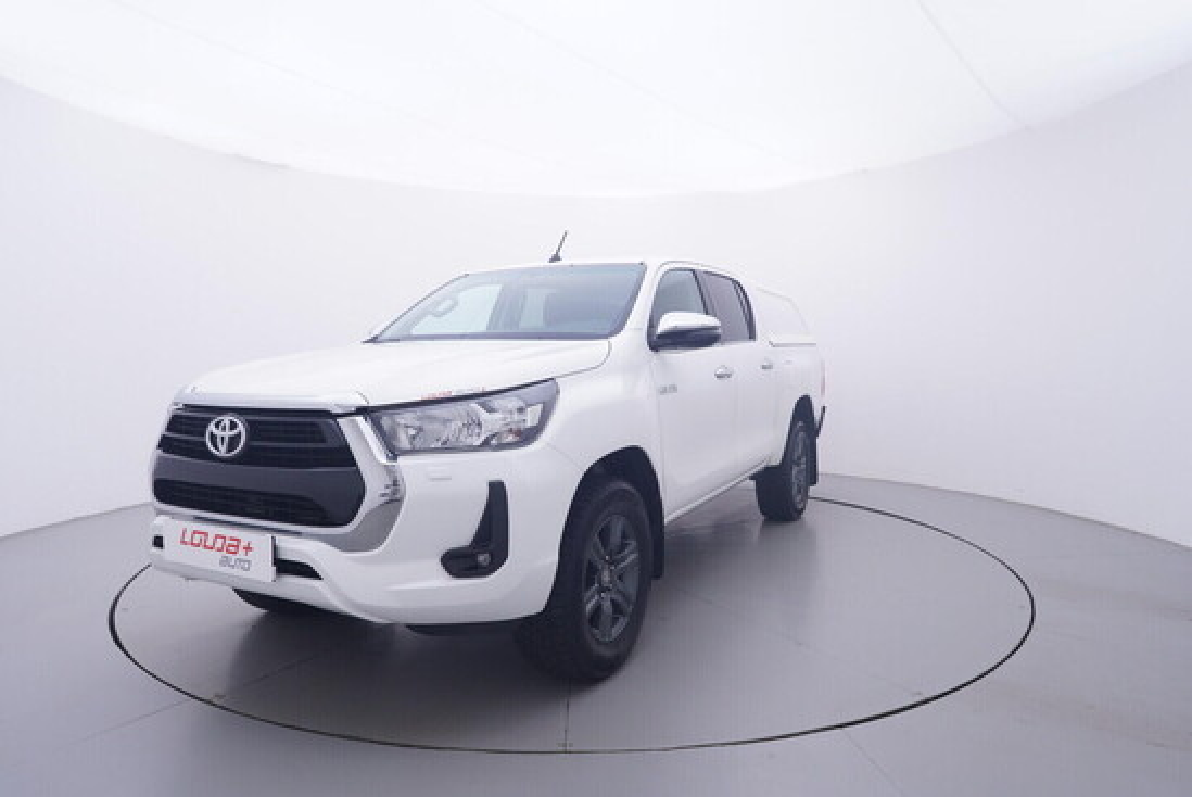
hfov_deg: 77.3
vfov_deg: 56.2
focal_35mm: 22
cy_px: 398
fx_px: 746
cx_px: 596
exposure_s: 1/80
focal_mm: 15
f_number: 5
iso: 200
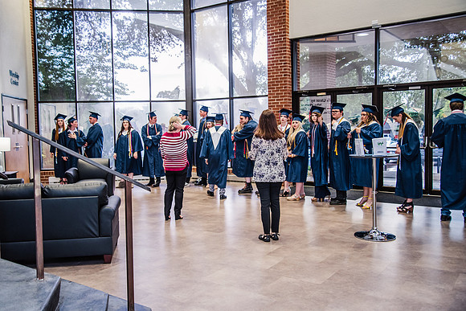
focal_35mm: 34
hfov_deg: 55.2
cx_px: 216
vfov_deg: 38.5
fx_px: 445
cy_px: 144
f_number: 4.5
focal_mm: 32
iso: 800
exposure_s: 1/40
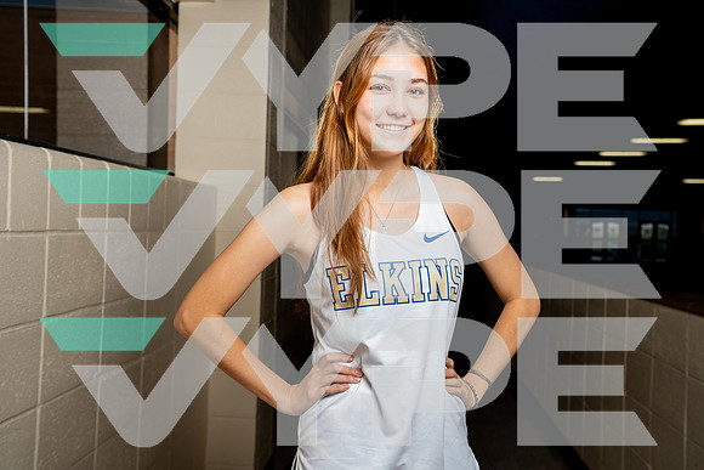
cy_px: 235
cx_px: 352
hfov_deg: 42.7
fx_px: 900
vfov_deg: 29.3
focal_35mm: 46
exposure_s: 1/250
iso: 320
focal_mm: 46
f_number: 5.6
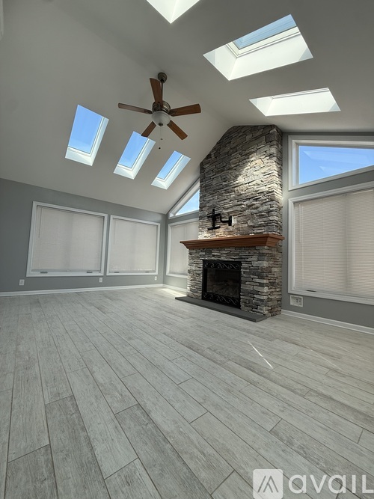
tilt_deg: +4.1
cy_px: 250
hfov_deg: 85.7
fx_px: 202
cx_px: 187
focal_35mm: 14
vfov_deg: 102.1
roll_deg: -2.9
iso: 64
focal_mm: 2.22
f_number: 2.2
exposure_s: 1/240
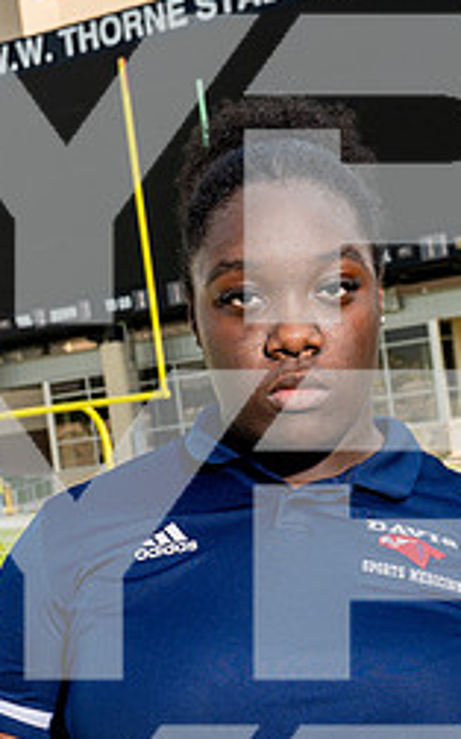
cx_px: 197
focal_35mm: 91
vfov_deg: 22.7
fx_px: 1833
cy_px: 526
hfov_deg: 14.3
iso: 100
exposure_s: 1/250
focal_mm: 37
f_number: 8
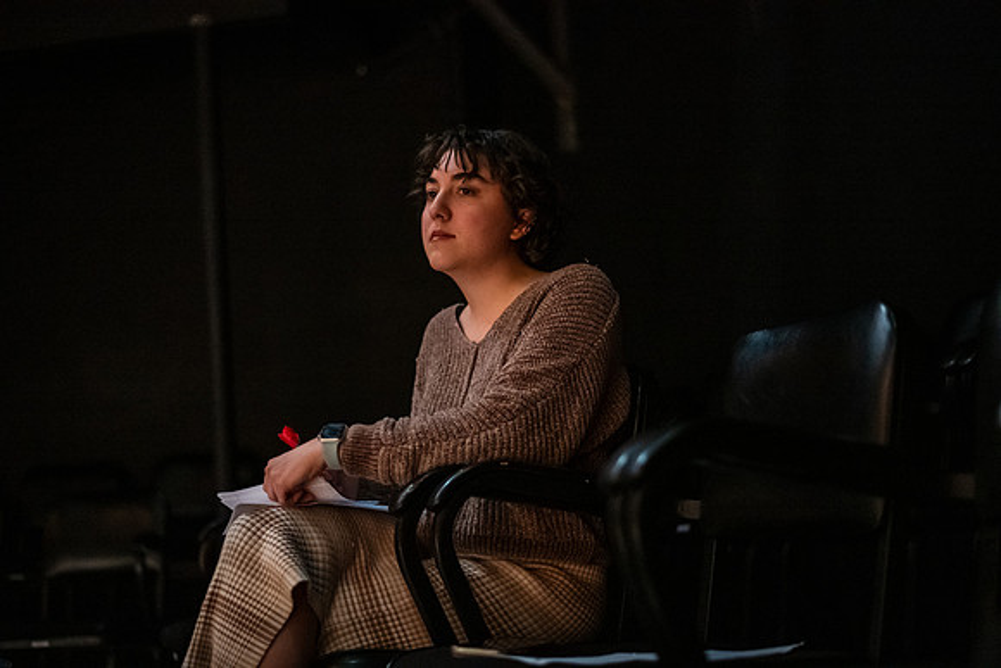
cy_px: 334
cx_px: 500
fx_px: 1391
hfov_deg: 39.6
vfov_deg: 27.0
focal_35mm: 50
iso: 16000
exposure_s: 1/100
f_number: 1.8
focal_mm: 50
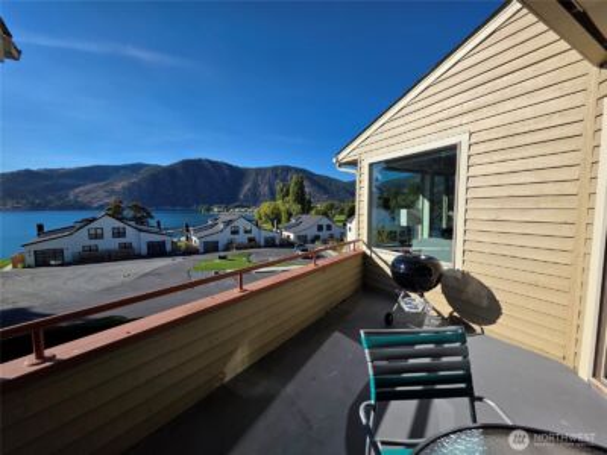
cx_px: 304
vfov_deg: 89.9
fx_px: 228
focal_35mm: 13
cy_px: 228
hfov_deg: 106.2
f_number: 1.9
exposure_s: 1/2614
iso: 40
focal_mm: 2.2
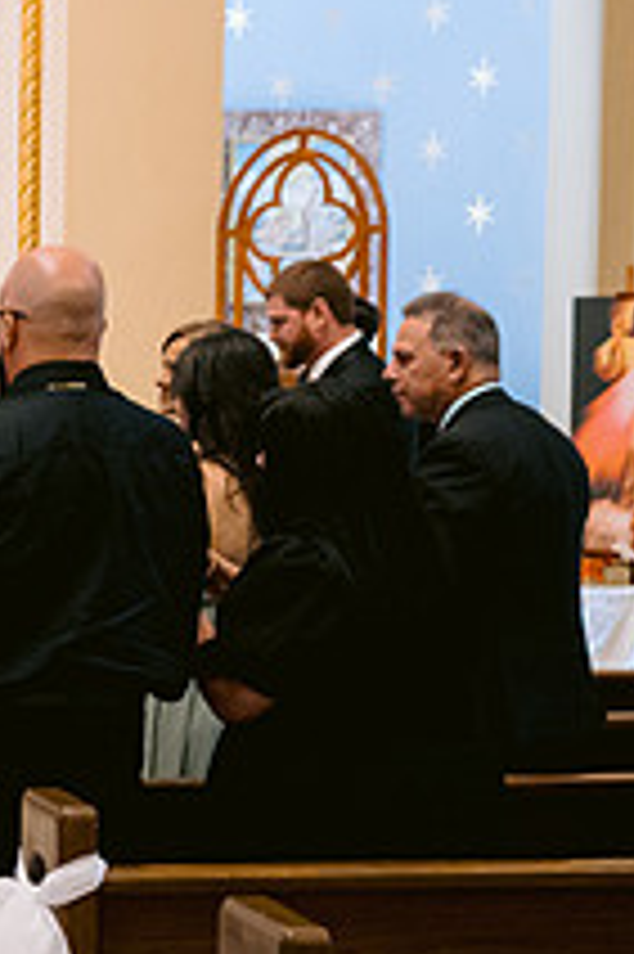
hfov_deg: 11.5
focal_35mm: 106
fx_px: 2805
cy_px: 587
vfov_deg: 19.3
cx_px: -652
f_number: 2.8
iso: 1600
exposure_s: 1/160
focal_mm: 35
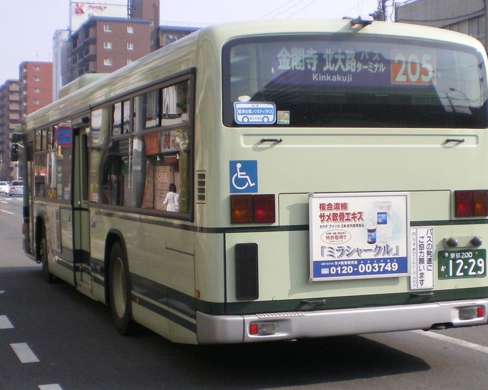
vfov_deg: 37.3
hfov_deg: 45.8
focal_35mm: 40
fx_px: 577
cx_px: 262
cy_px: 195
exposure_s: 1/500
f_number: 4.6
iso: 200
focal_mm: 6.3
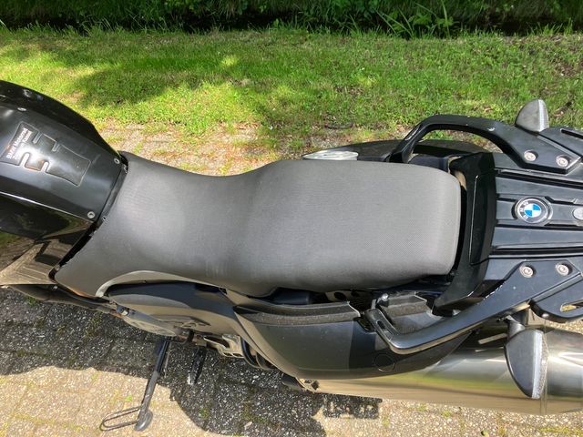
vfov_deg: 49.7
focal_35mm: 28
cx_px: 292
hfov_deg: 63.4
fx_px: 472
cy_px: 218
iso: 32
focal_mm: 3.99
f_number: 1.8
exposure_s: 1/363
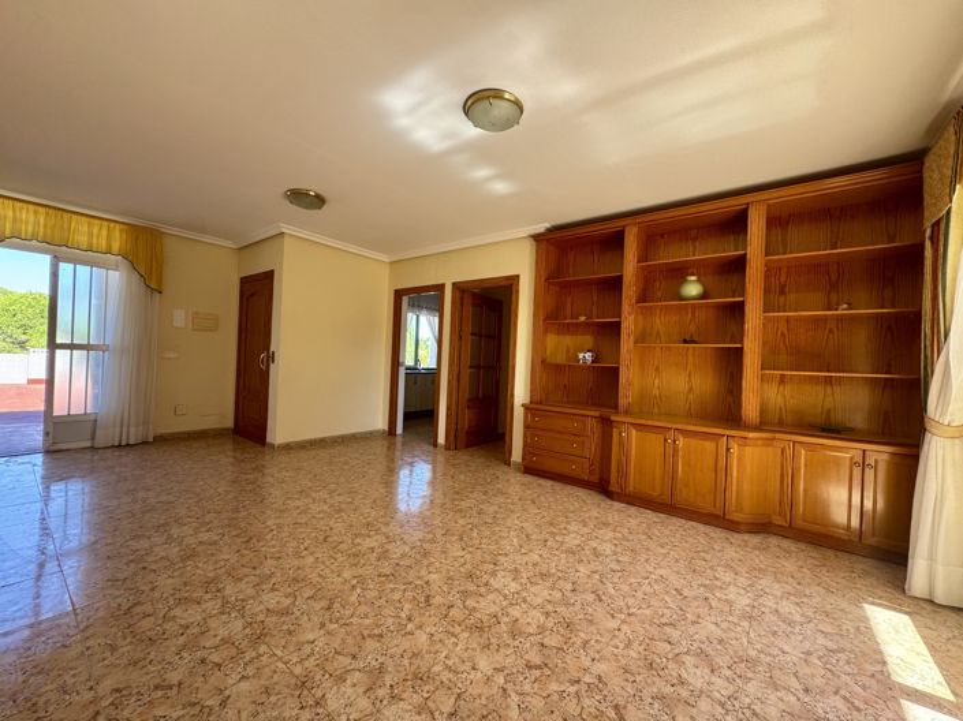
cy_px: 360
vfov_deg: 85.6
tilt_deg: +1.2
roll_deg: -1.8
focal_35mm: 14
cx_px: 482
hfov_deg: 102.1
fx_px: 389
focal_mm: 2.22
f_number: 2.2
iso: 50
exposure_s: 1/99
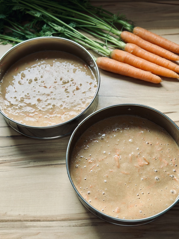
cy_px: 120
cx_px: 90
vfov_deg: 39.7
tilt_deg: -61.8
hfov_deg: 30.3
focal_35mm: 48
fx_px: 331
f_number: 1.78
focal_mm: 6.86
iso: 80
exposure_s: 1/121
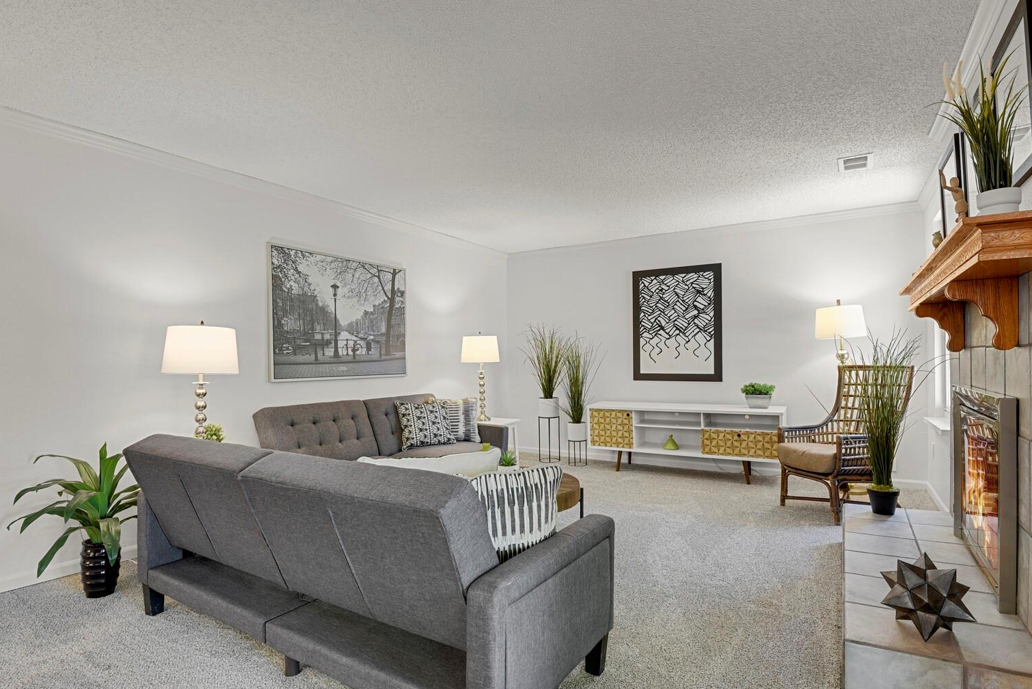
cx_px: 510
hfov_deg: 90.0
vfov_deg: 67.4
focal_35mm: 18
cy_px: 356
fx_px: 516
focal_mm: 17
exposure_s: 4
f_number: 8
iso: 250
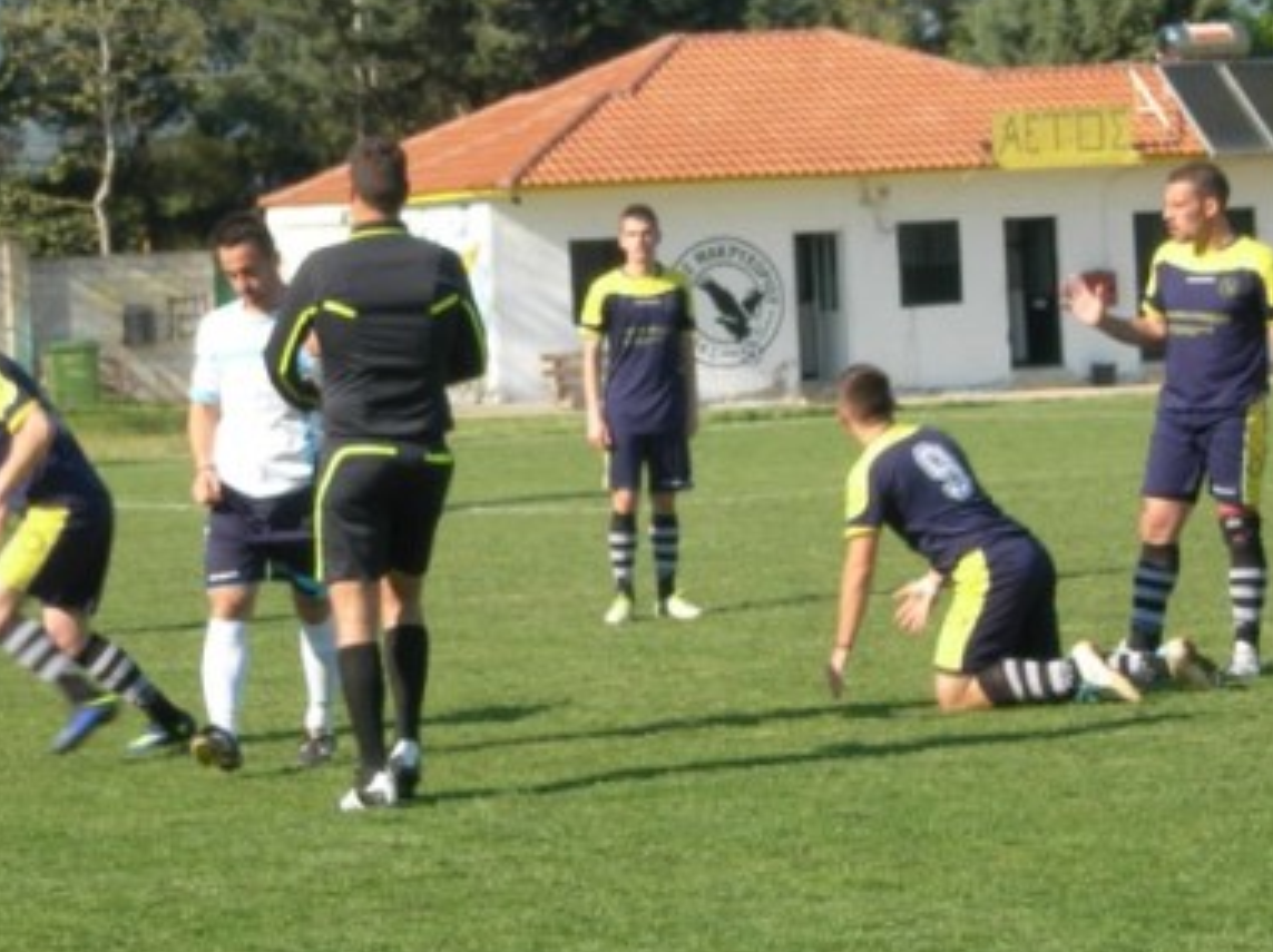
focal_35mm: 196
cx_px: 598
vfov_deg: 7.6
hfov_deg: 10.1
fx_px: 7201
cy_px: 459
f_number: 8.2
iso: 50
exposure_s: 1/104
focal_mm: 23.4
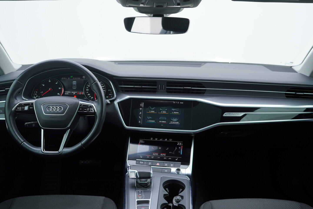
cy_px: 104
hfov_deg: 53.1
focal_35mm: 36
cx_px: 156
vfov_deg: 36.9
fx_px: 313
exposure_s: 1/50
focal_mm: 24
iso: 125
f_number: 3.2
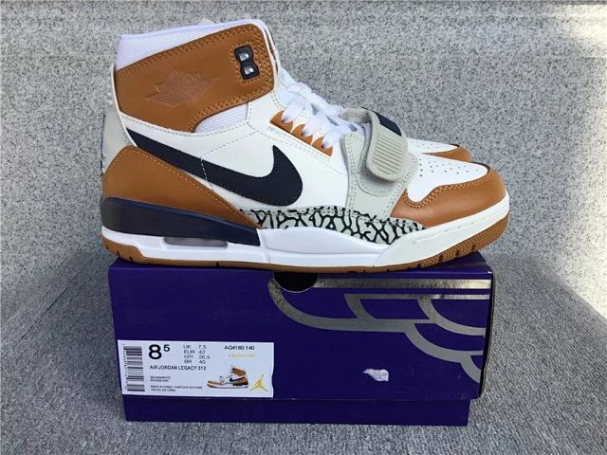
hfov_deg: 58.4
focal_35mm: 31
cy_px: 228
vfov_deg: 45.4
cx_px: 304
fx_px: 544
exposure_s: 1/806
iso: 25
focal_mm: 3.3
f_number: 2.4
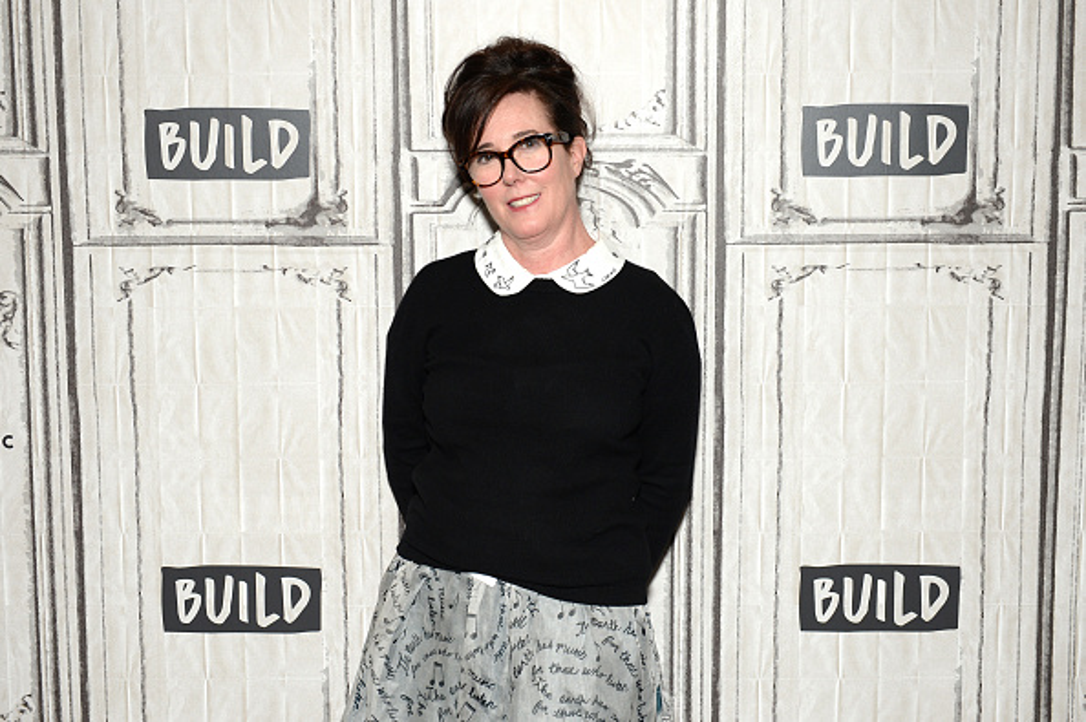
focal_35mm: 45
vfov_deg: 29.8
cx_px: 543
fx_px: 1356
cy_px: 361
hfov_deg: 43.6
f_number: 5
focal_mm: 45
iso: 500
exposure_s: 1/160
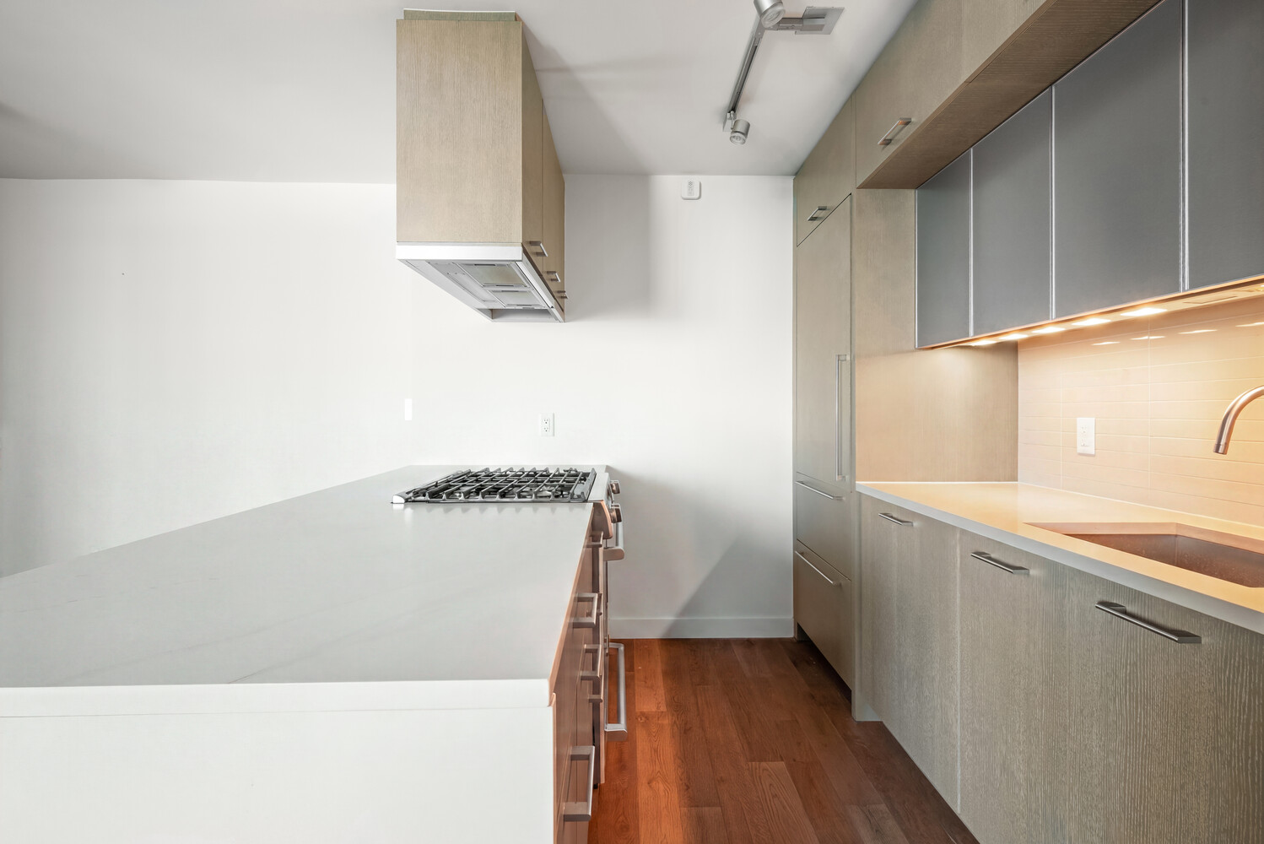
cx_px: 632
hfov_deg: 100.4
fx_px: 527
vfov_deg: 77.4
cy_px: 422
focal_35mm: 15
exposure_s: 5
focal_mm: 15
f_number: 11
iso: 400
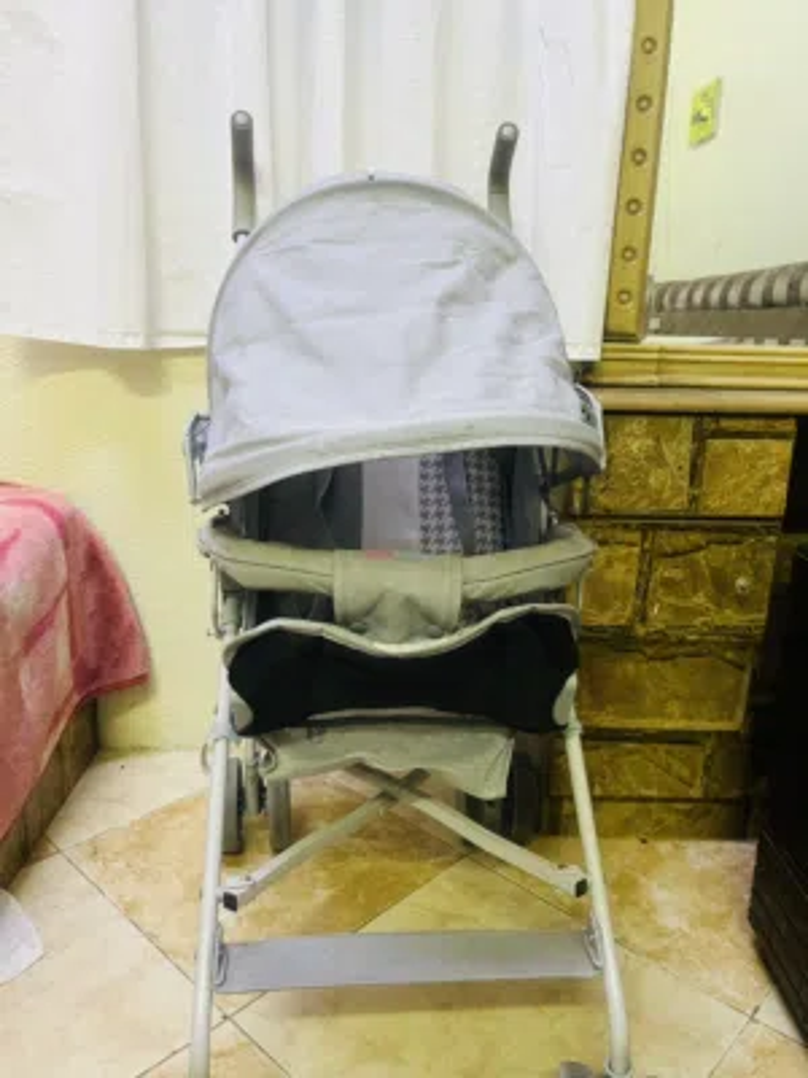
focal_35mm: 26
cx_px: 404
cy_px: 539
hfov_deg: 53.1
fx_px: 809
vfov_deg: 67.3
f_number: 1.6
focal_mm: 5.1
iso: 250
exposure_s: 1/60
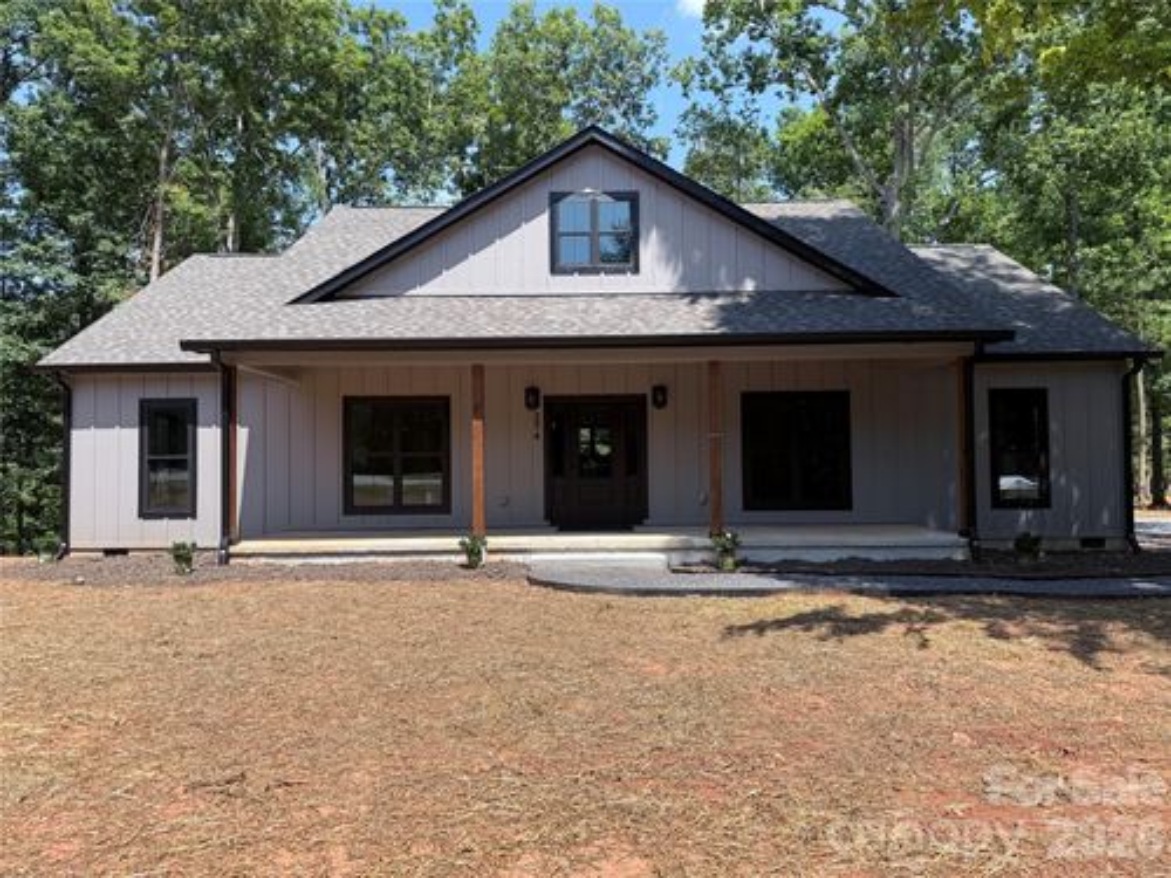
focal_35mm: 24
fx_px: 812
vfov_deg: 56.8
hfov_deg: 71.6
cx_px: 586
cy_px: 439
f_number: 1.78
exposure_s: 1/2445
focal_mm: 6.76
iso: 80
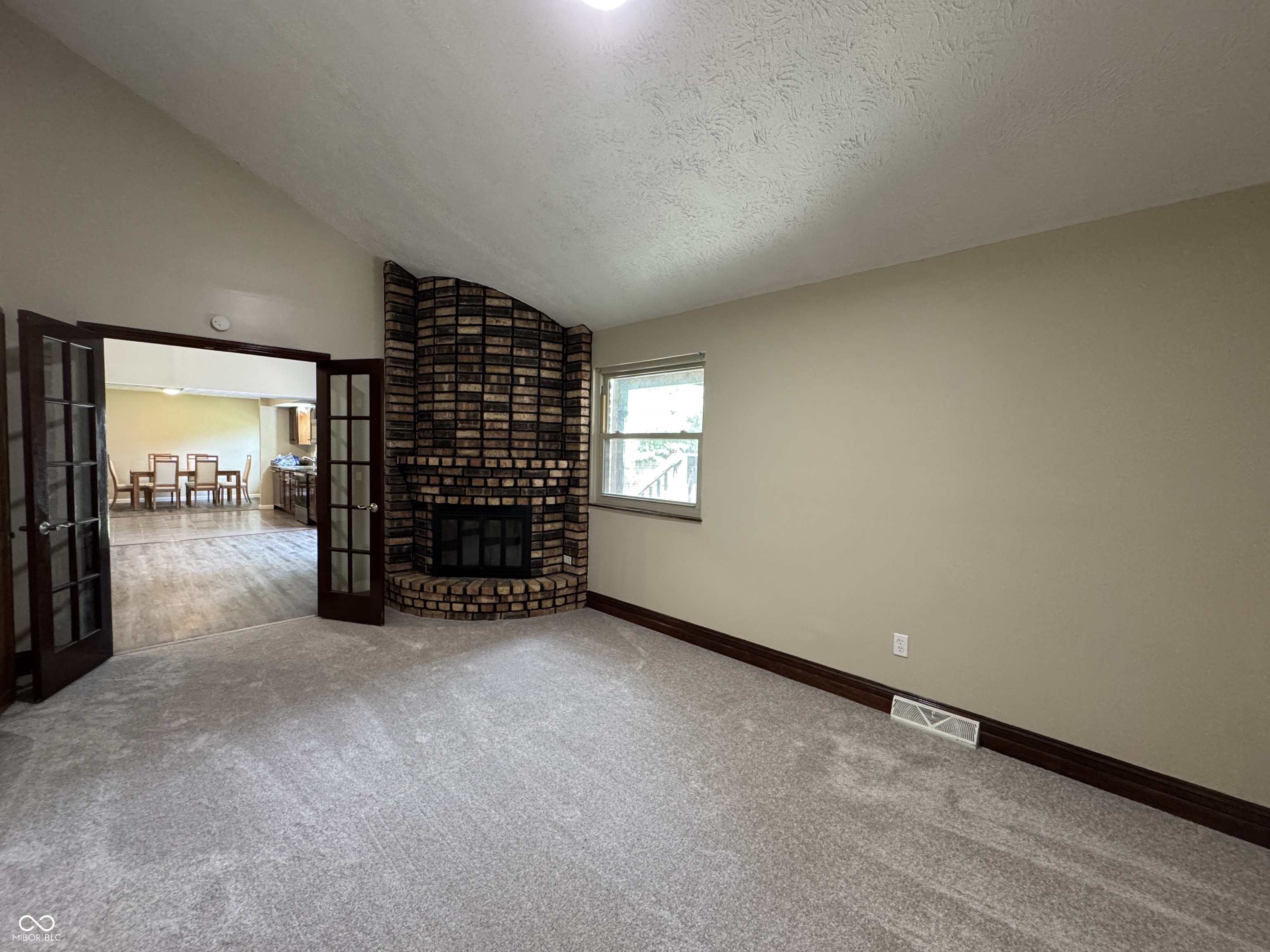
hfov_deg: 102.1
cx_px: 635
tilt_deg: -2.9
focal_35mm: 14
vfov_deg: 85.7
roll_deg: -1.4
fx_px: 514
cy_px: 476
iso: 500
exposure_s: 1/60
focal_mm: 2.22
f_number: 2.2
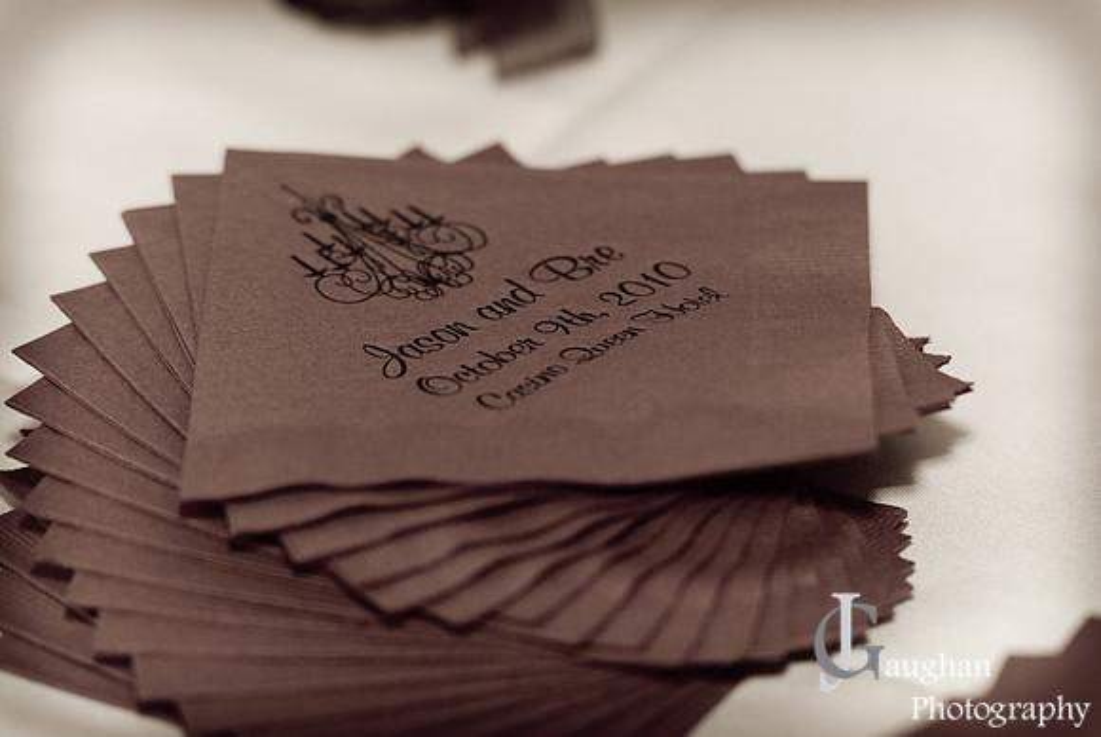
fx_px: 9184
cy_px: 368
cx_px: 550
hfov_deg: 6.9
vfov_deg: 4.6
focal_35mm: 300
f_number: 2.8
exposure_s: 1/60
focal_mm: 200
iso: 640
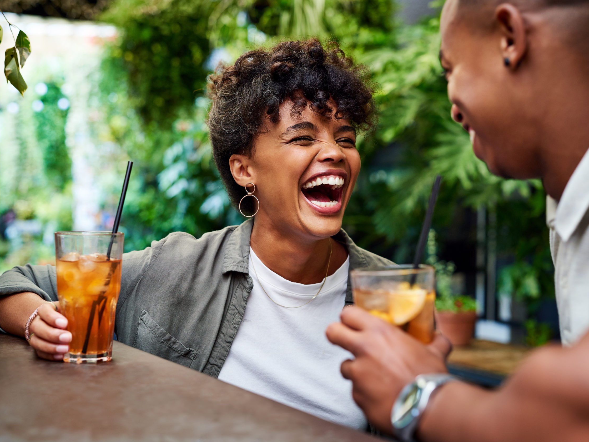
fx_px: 936
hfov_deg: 34.9
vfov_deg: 26.6
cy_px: 221
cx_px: 301
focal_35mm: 55
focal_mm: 50
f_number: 3.2
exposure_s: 1/200
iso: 320
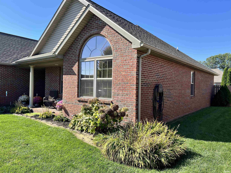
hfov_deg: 67.3
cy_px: 86
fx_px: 174
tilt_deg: -0.4
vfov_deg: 53.1
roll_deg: -1.0
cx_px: 116
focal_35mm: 26
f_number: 1.5
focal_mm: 5.7
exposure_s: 1/1751
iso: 50
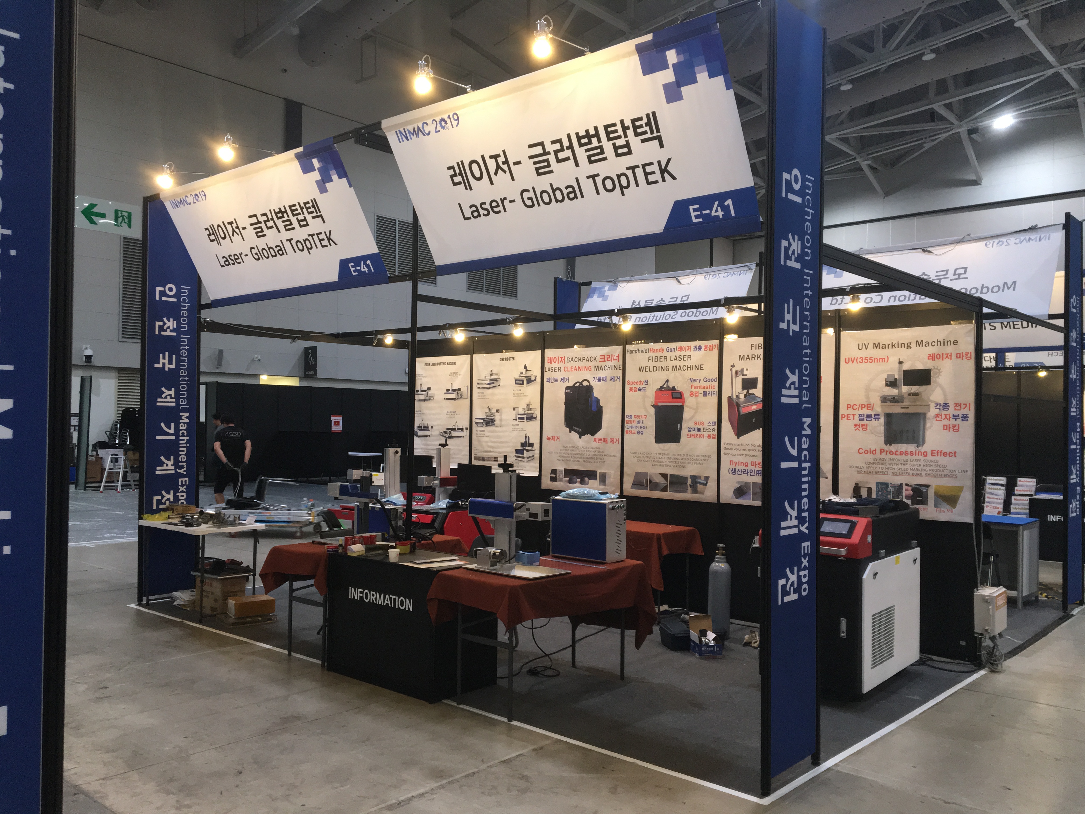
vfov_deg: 48.2
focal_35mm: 29
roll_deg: -0.7
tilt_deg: +1.0
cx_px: 542
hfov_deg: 61.7
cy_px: 407
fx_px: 909
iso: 100
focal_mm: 4.15
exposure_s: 1/30
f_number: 2.2
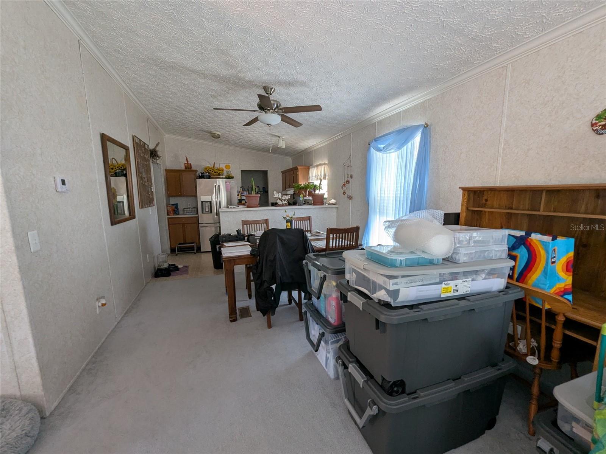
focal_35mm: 13
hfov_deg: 106.2
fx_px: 228
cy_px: 227
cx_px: 303
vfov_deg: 89.9
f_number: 2.2
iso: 65
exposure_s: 1/27.7
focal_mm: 1.95
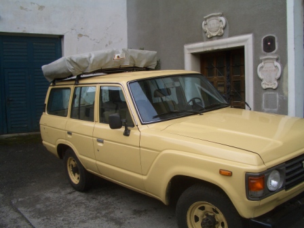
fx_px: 307
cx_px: 152
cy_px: 114
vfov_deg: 40.7
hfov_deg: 52.6
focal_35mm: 35
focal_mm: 5.8
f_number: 4.3
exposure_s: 1/160
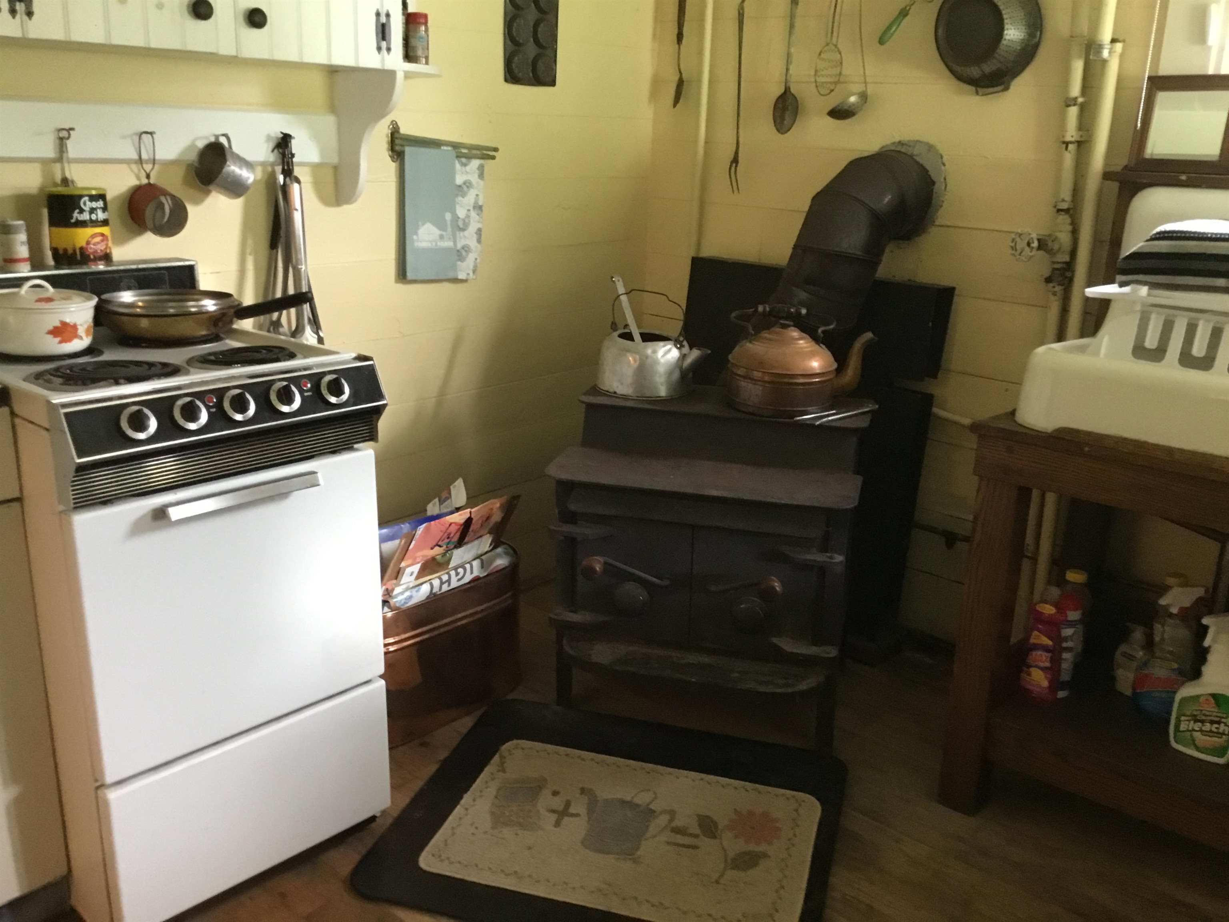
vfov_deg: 45.4
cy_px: 461
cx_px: 614
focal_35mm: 31
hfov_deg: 58.4
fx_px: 1101
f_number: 2.4
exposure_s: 1/17
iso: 200
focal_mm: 3.3
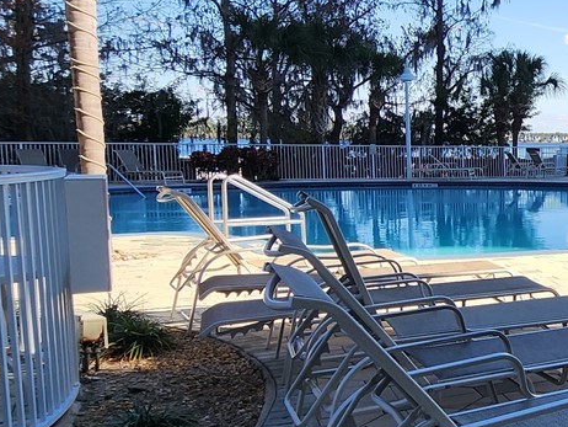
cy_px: 213
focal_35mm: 45
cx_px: 768
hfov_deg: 30.9
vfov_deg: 32.2
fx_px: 739
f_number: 2.2
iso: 50
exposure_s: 1/978
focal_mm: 2.2
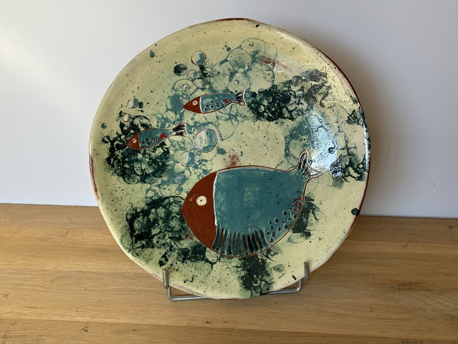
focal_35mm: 48
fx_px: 635
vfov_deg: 30.3
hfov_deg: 39.7
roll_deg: +1.1
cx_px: 229
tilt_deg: -22.1
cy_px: 172
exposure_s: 1/287
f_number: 1.78
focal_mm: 6.76
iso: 64
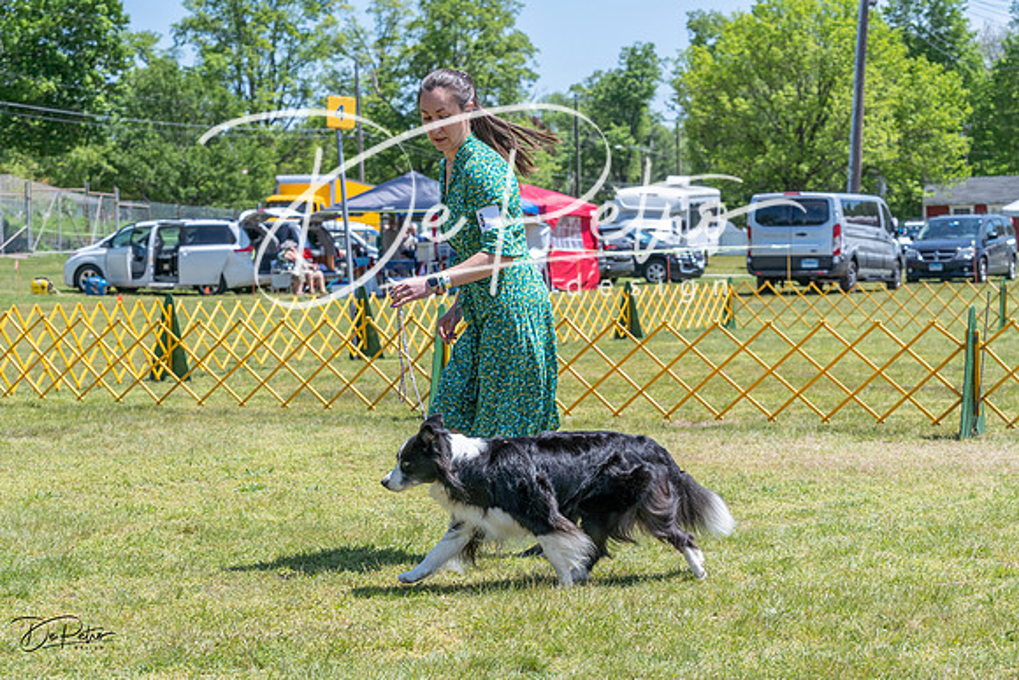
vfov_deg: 17.3
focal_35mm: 79
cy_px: 340
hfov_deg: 25.7
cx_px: 510
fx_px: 2231
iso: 640
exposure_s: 1/1600
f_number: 7.1
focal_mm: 74
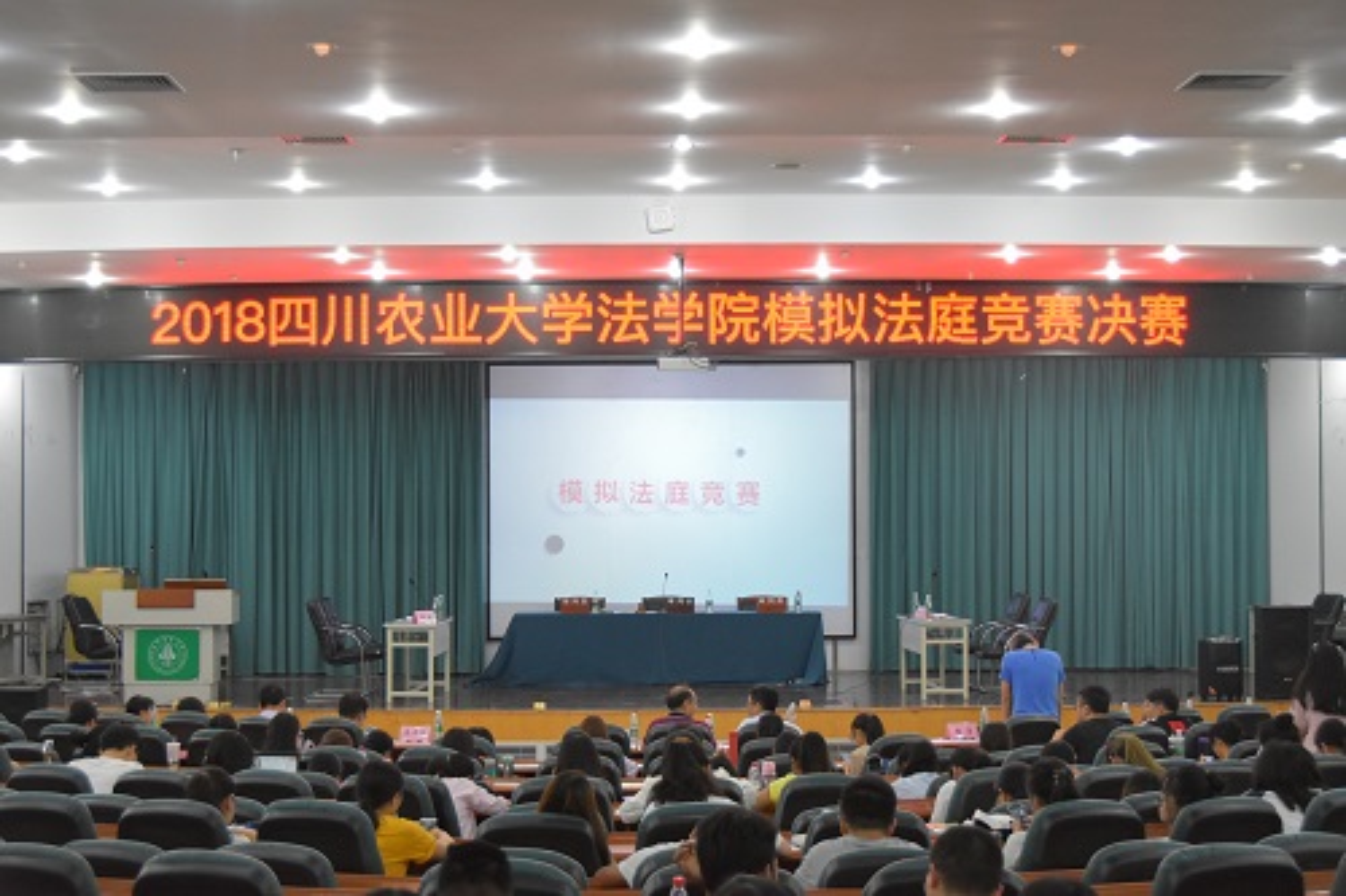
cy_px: 448
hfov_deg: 31.9
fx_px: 2355
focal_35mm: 63
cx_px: 673
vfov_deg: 21.6
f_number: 5
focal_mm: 42
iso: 2500
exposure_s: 1/80
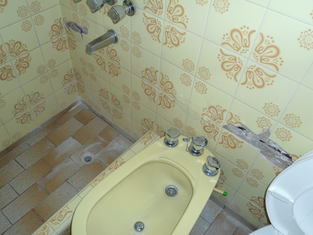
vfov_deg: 45.4
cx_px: 156
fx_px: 280
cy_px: 118
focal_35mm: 31
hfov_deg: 58.4
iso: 80
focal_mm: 5.6
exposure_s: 1/40
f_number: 3
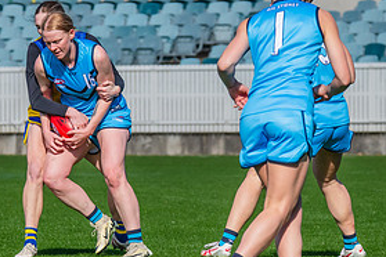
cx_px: 123
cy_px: 42
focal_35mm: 697
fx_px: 7473
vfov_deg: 2.0
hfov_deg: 3.0
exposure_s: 1/1250
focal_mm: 270
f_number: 10
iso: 800
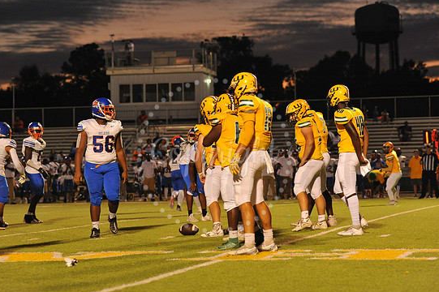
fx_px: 1462
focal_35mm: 120
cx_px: 214
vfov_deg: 11.4
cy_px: 155
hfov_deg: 17.1
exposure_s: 1/250
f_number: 4.5
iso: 2000
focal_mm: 112
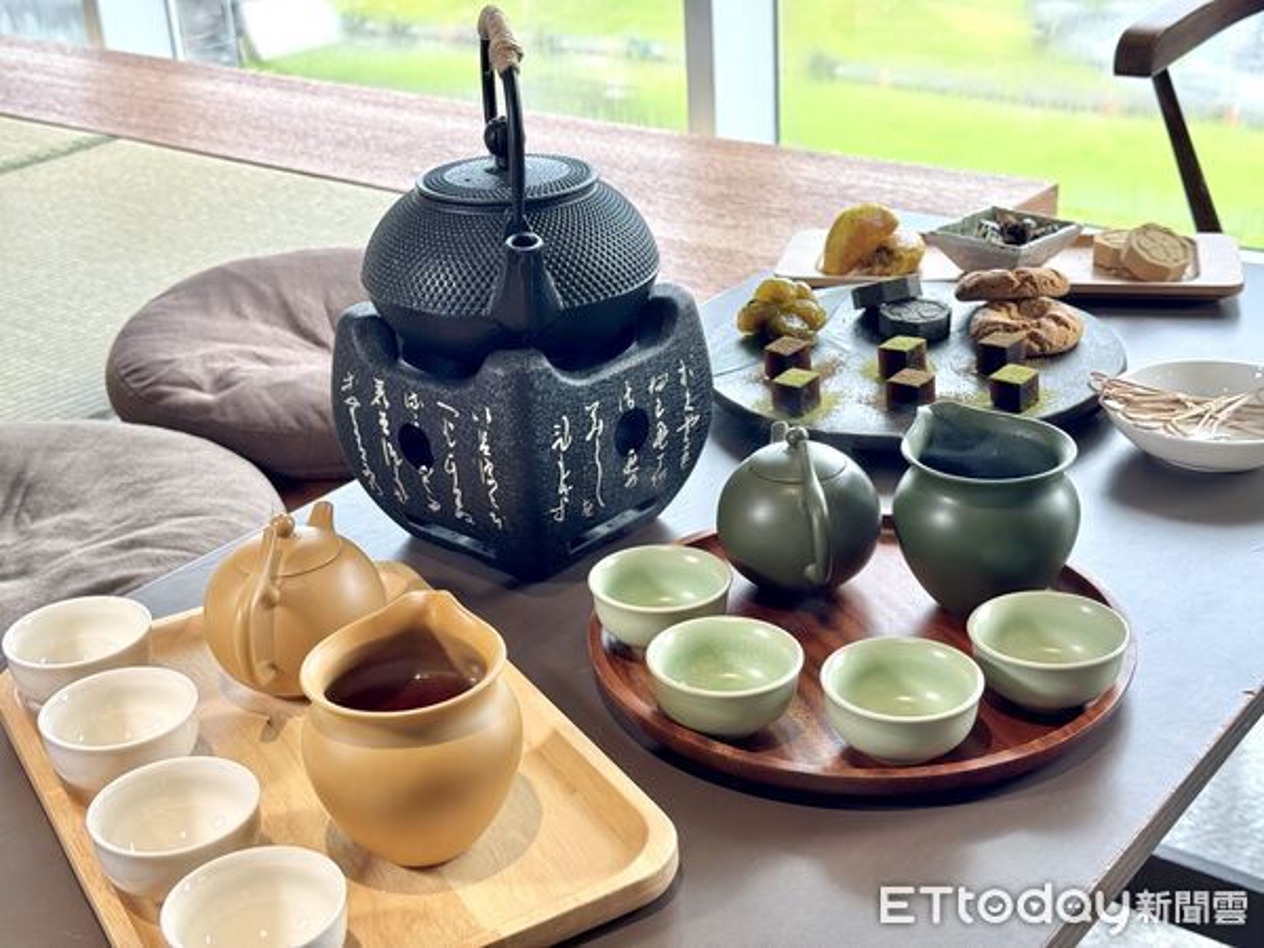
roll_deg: +2.9
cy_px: 474
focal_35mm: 48
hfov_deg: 39.7
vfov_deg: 30.3
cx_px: 632
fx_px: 1753
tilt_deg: -24.1
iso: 64
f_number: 1.78
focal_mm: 6.76
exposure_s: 1/180
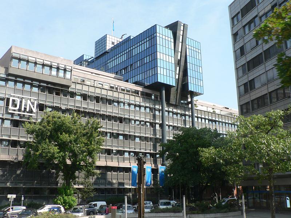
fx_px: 303
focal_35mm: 36
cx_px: 146
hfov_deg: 51.4
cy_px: 109
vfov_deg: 39.7
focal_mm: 6
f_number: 4
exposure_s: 1/320
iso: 80
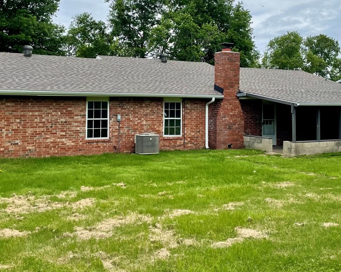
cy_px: 99
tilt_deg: -0.2
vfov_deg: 37.1
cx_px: 170
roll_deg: +0.0
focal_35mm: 40
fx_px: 404
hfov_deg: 45.8
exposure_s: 1/6494
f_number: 1.6
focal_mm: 4.2
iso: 32
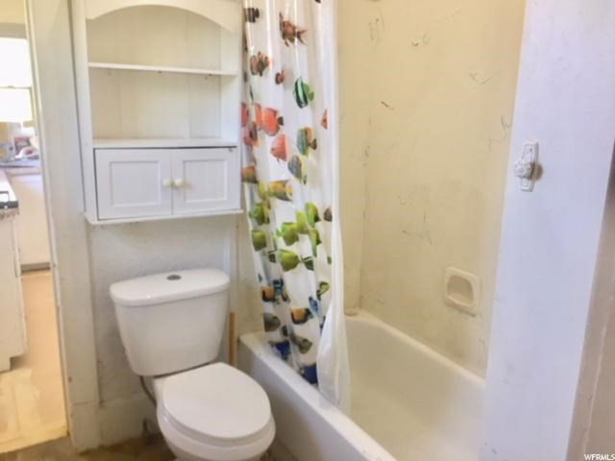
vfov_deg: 48.2
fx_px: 515
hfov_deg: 61.7
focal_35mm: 29
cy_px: 230
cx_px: 308
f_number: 2.2
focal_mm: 4.15
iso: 80
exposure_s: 1/30
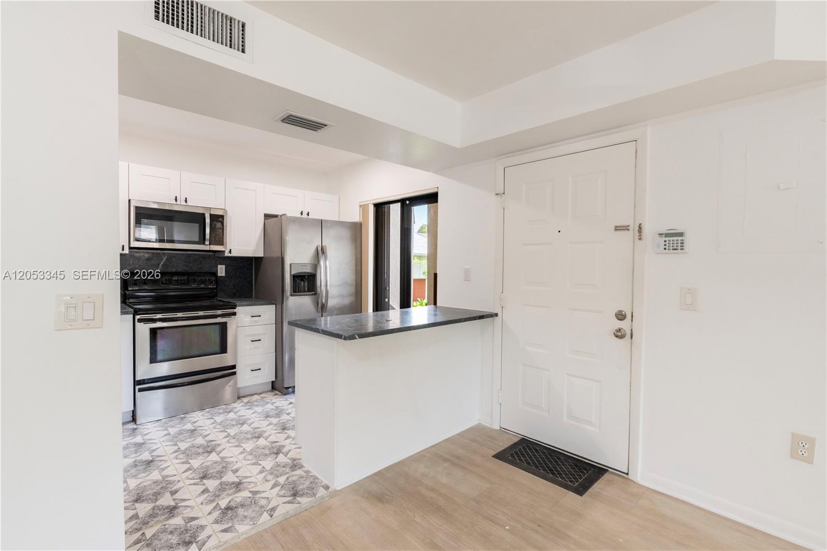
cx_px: 414
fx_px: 379
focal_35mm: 16
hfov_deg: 95.0
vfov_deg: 72.0
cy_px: 276
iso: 320
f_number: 7.1
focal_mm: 11
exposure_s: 1/80
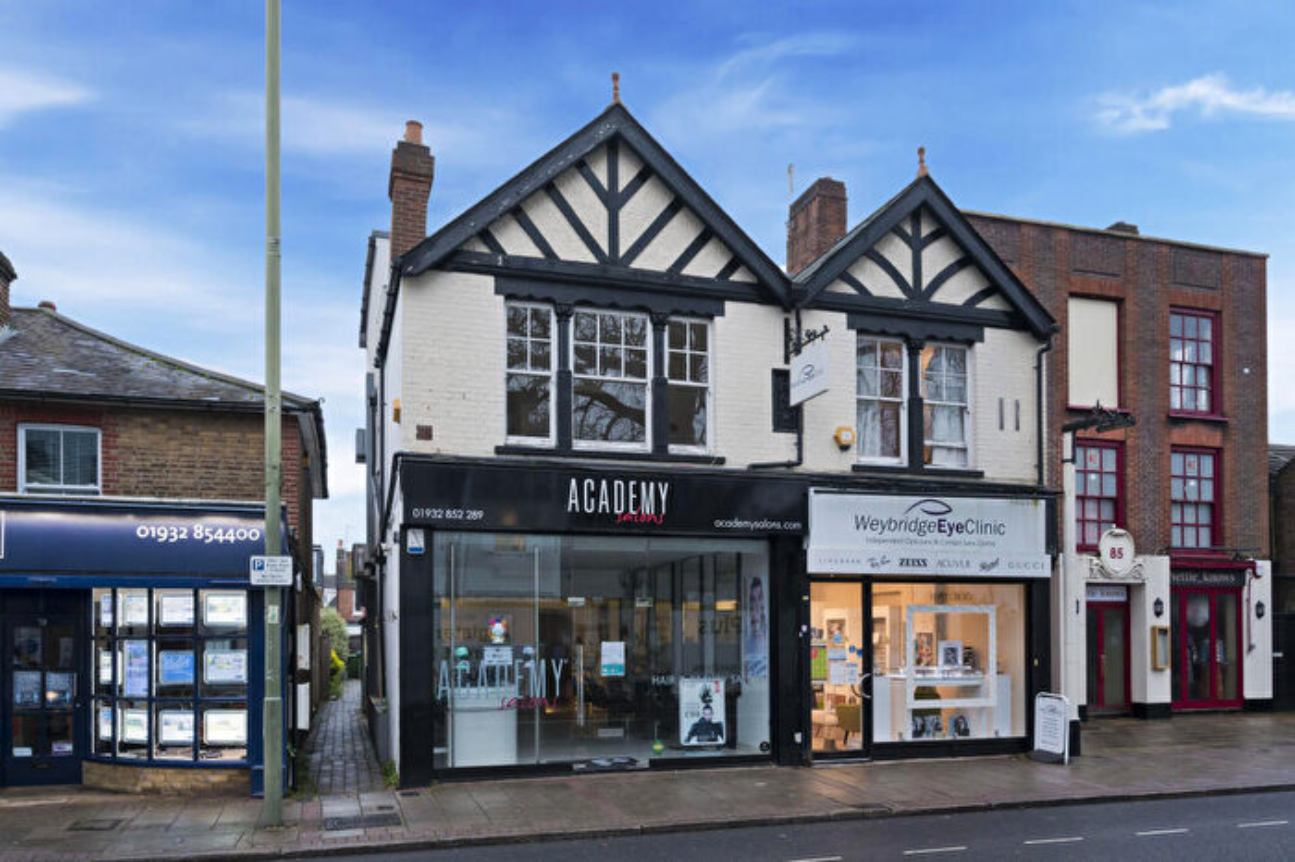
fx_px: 827
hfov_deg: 76.1
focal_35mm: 23
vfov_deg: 55.1
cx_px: 648
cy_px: 431
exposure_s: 1/100
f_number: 9
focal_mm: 23
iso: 3200
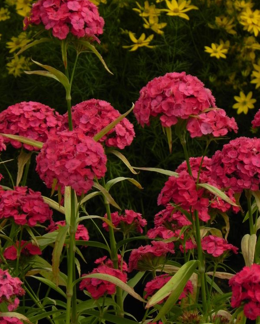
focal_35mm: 304
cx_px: 130
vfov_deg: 6.4
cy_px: 154
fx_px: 2923
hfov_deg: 5.1
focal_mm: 51.8
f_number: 5
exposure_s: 1/1600
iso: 160
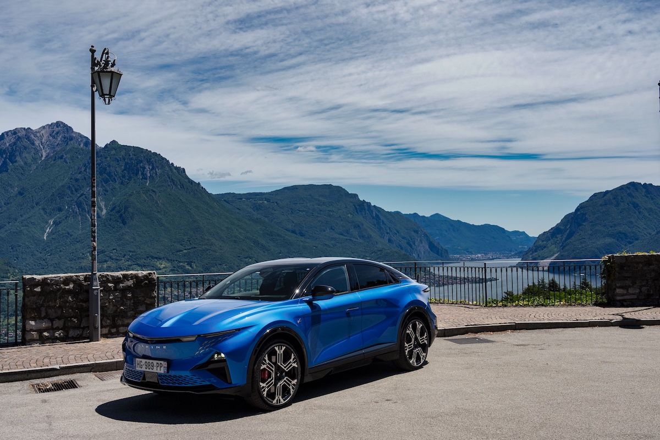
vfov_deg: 35.9
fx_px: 678
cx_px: 330
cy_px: 220
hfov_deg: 51.9
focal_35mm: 37
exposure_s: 1/800
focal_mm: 37
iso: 400
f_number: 7.1
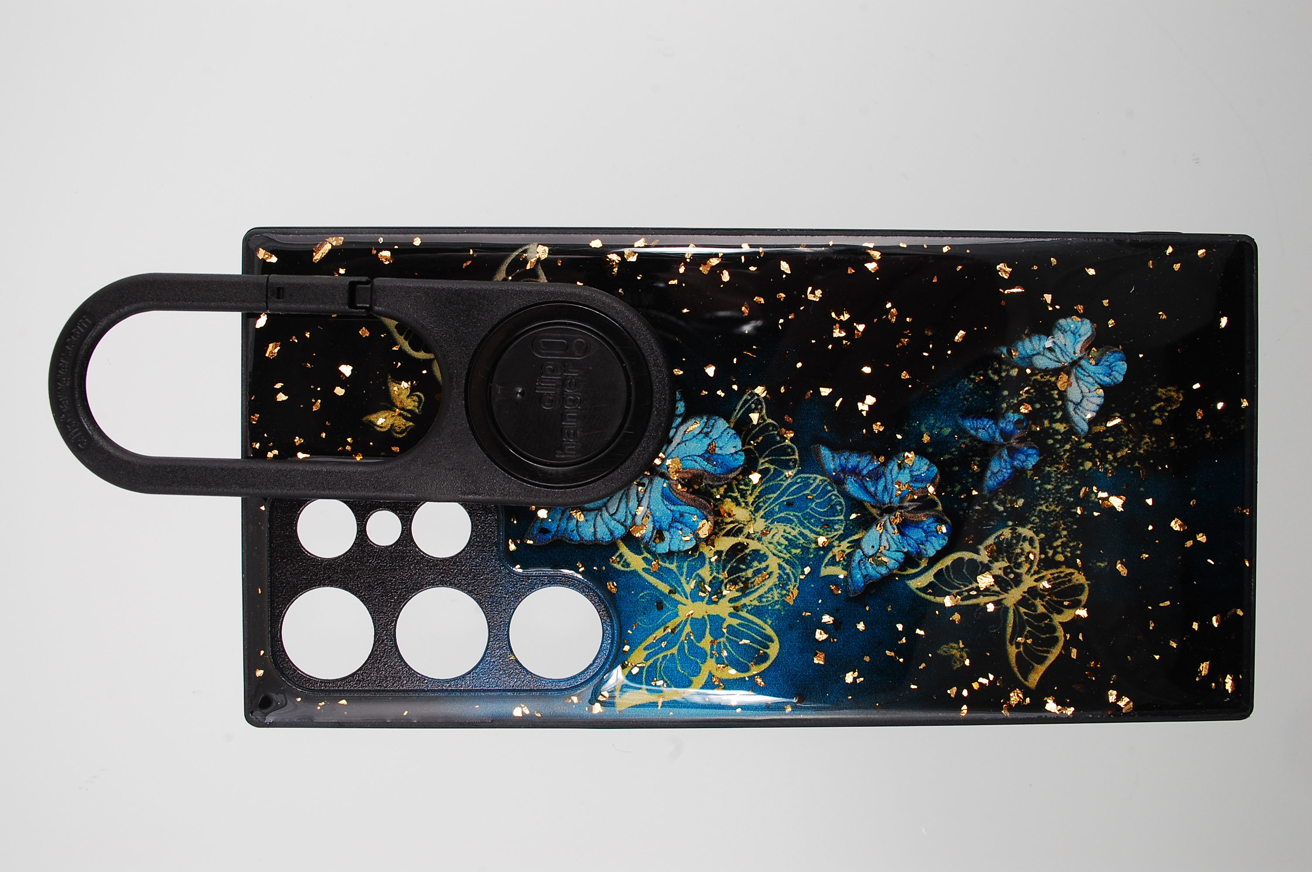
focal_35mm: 33
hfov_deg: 57.3
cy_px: 436
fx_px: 1202
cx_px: 656
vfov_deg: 39.9
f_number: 13
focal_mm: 22
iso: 200
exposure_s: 1/160
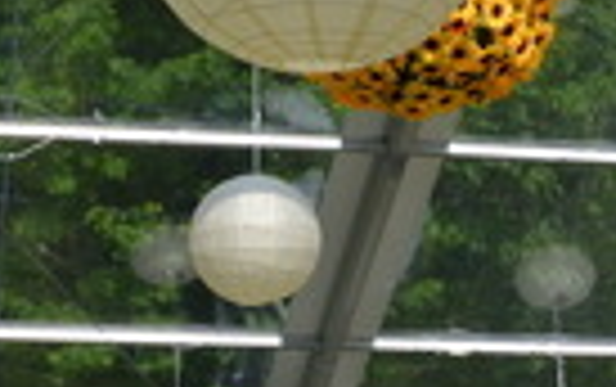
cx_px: 695
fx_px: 2454
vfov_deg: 9.0
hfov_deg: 14.0
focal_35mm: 146
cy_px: 320
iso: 100
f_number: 9
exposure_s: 1/320
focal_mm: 18
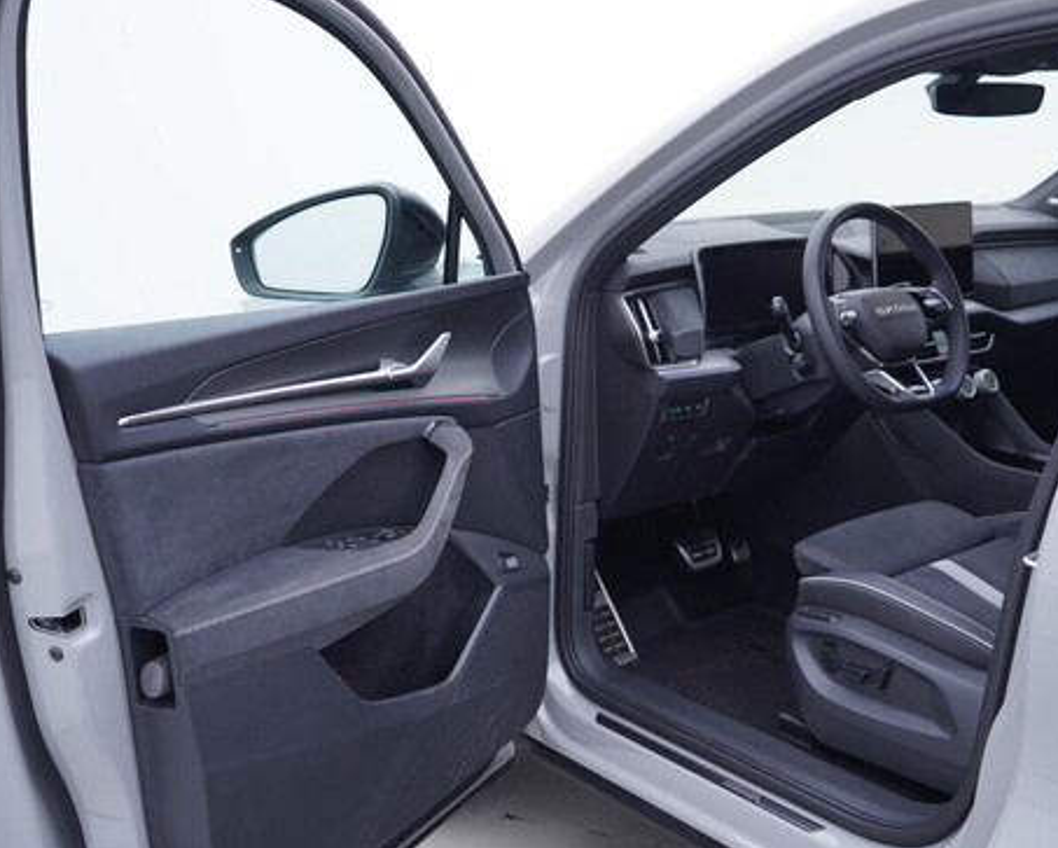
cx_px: 591
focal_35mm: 41
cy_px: 424
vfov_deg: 36.5
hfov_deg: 44.7
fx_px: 1285
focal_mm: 24
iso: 125
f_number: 3.2
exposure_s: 1/40
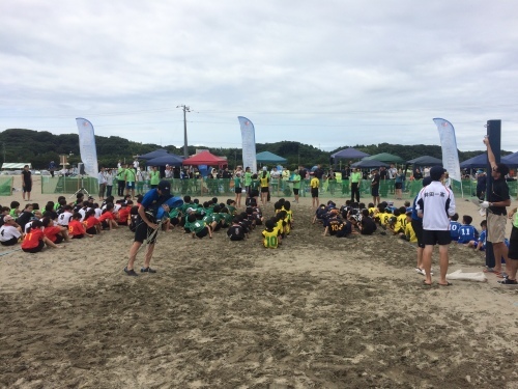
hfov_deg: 61.7
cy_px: 194
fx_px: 434
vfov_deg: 48.2
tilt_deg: -2.6
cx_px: 259
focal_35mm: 29
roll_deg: -1.0
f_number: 2.2
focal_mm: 4.15
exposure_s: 1/3165
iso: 32
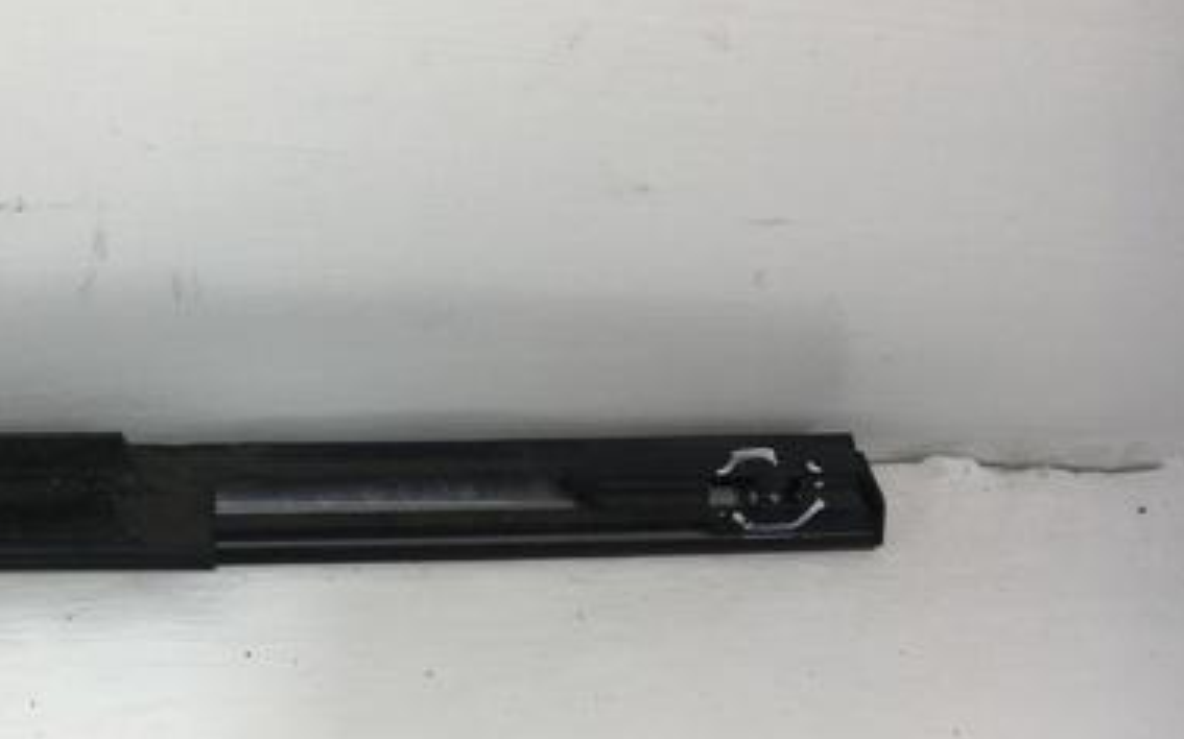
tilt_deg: -55.3
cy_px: 442
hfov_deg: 37.2
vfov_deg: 24.8
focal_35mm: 52
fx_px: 1677
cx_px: 197
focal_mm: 4.15
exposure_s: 1/553
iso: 25
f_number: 2.2
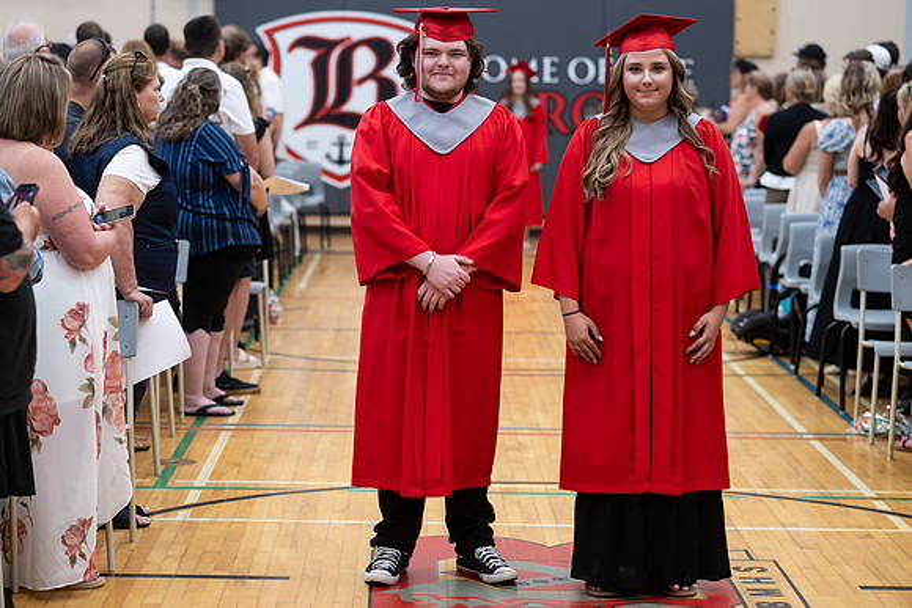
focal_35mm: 92
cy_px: 304
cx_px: 418
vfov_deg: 14.9
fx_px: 2333
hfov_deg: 22.1
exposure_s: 1/200
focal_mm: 85
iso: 1000
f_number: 2.8
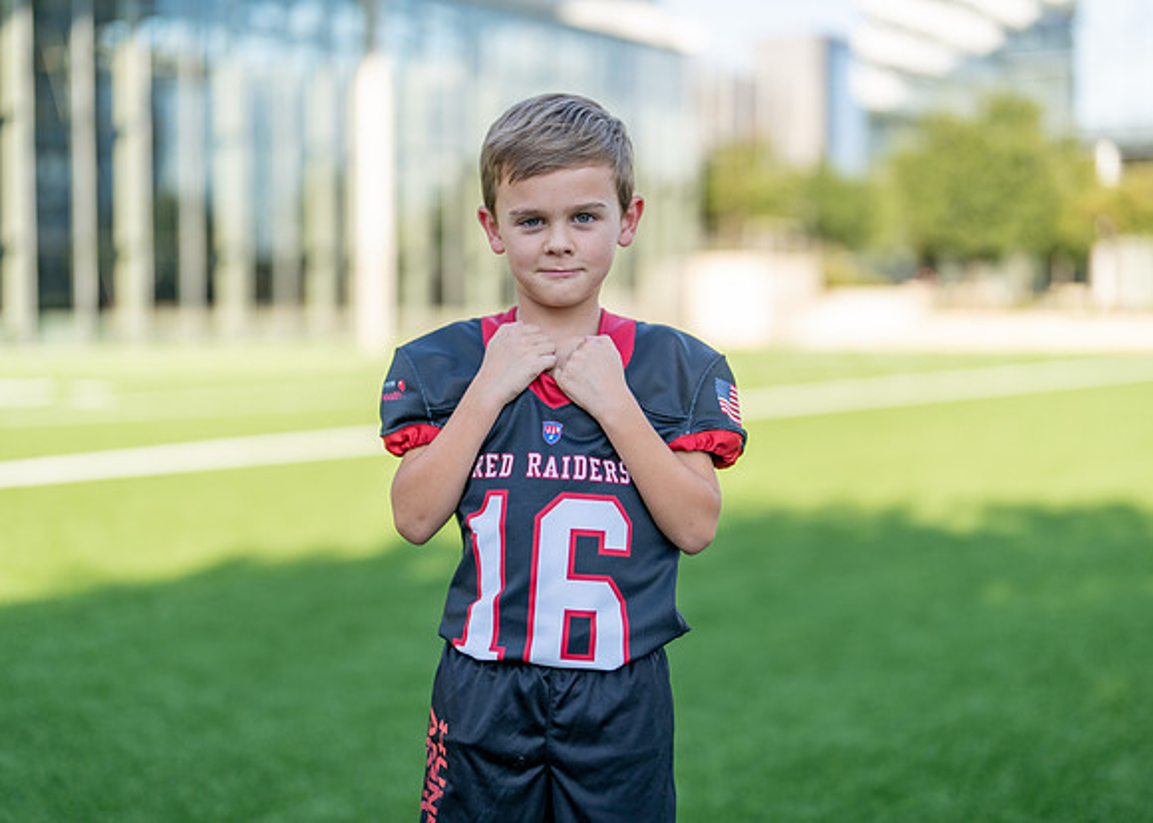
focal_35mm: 52
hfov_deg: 37.2
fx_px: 1715
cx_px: 576
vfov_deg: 27.0
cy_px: 412
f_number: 1.2
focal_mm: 50
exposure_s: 1/2000
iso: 100
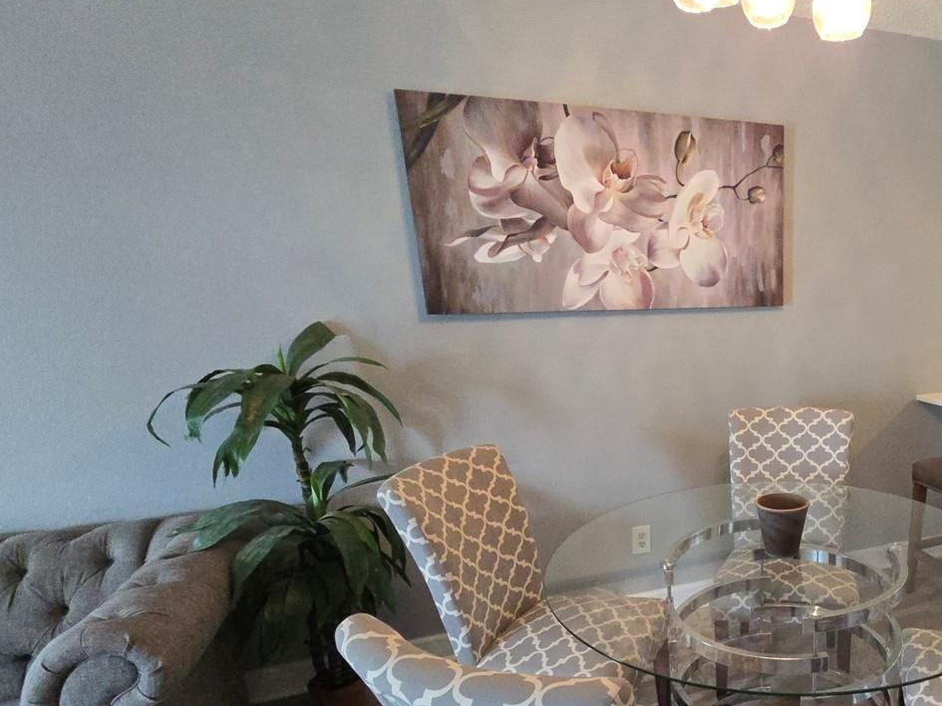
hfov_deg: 69.2
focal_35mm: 22
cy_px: 478
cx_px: 750
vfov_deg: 59.5
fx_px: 599
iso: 500
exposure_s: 1/60
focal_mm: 2.2
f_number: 2.2
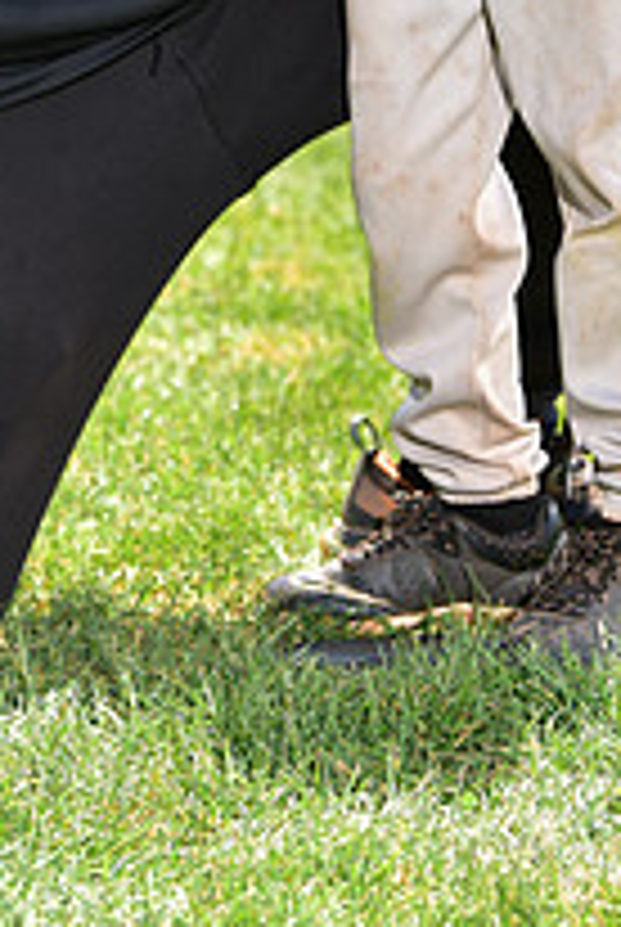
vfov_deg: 8.0
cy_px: -369
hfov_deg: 5.4
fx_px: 6524
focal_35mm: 253
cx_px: 227
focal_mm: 90
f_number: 5
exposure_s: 1/200
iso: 80
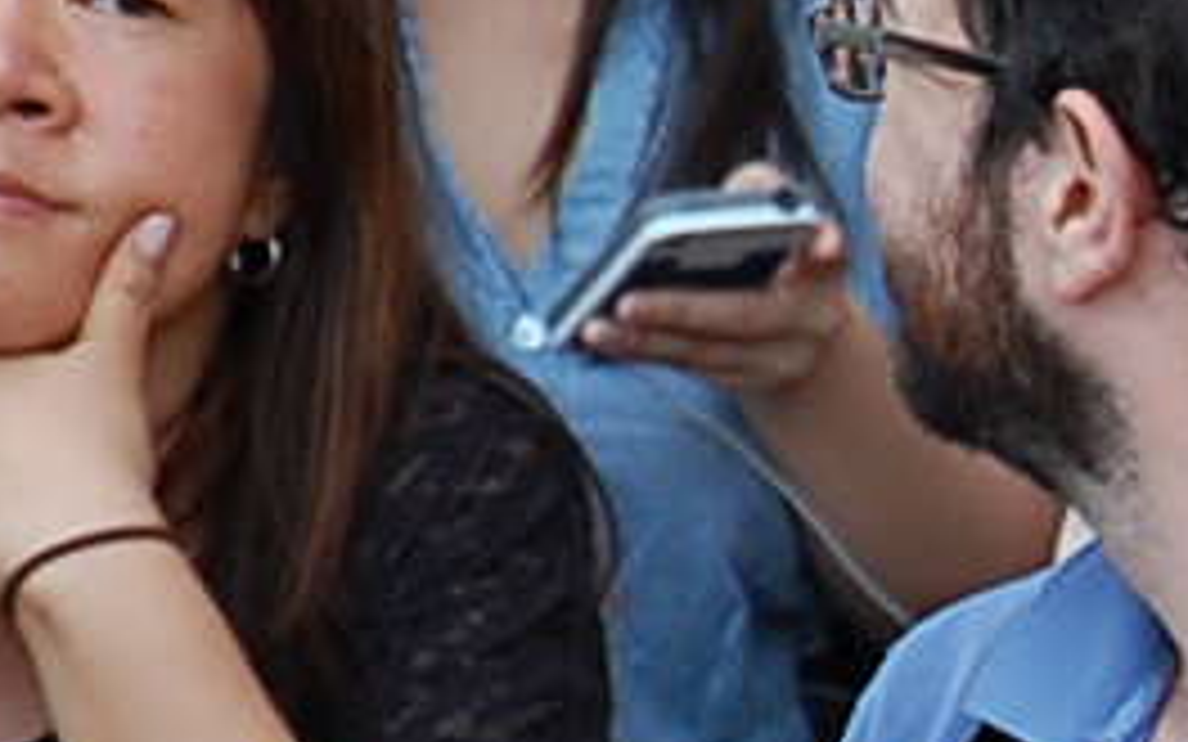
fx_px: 23923
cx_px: 2614
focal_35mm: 739
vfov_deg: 1.8
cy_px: 1259
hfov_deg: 2.8
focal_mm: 85
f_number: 5.6
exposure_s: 1/200
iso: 400
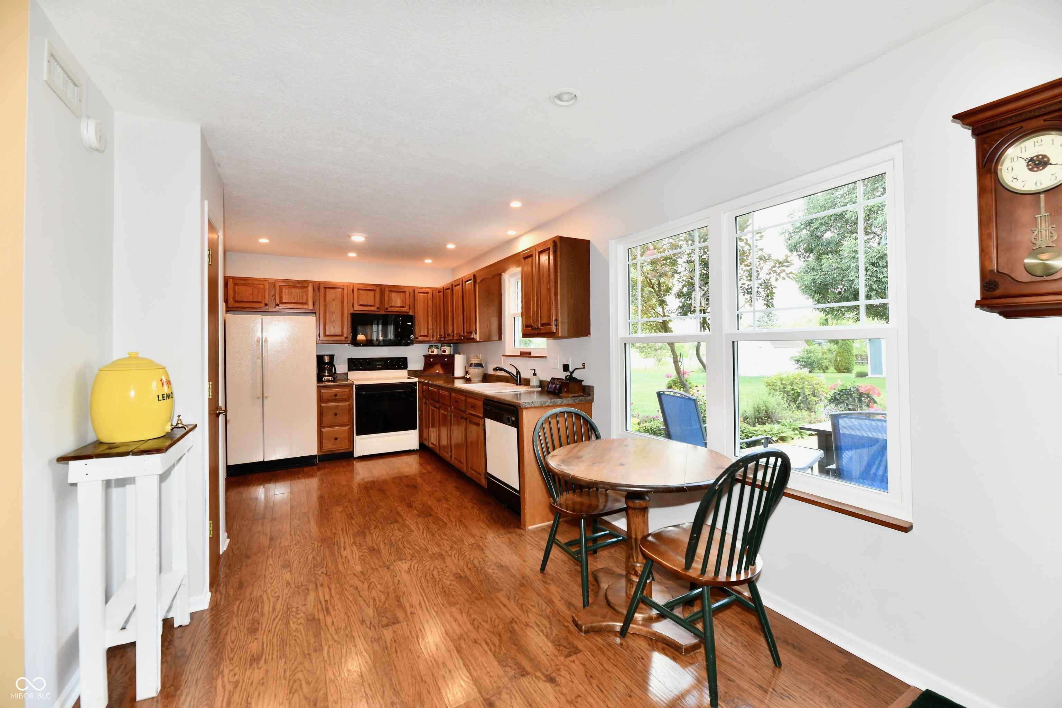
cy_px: 354
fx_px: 413
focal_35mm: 14
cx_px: 531
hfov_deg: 104.3
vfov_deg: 81.2
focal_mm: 14
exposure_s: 1/60
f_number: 6.3
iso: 640
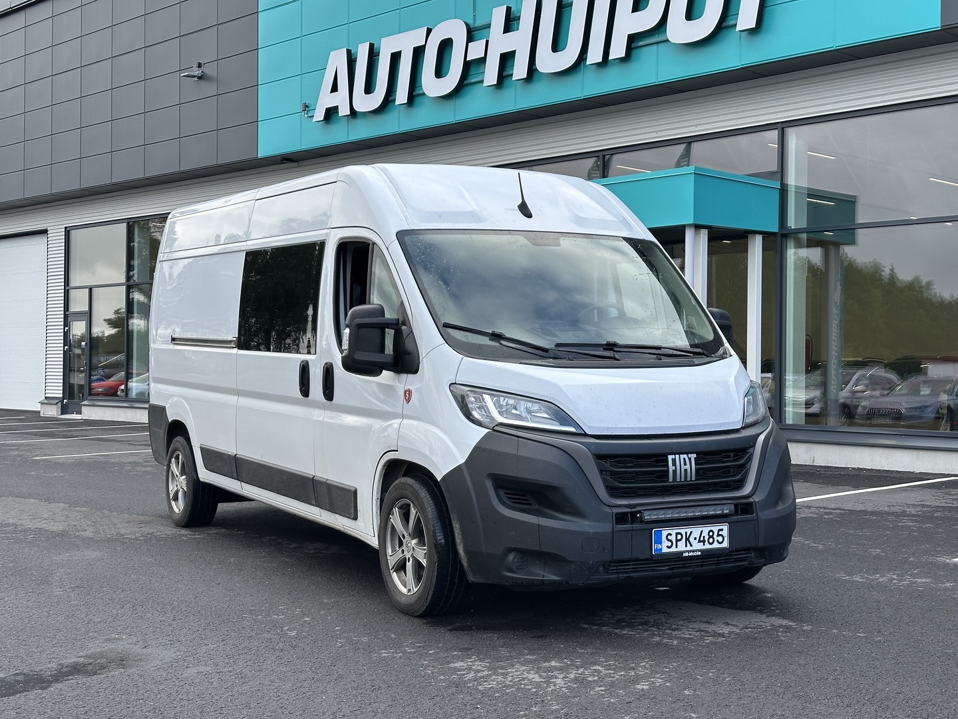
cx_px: 479
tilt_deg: +0.9
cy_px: 360
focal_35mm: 48
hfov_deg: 39.7
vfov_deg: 30.3
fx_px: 1328
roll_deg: -0.4
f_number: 1.78
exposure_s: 1/529
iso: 64
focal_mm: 6.86
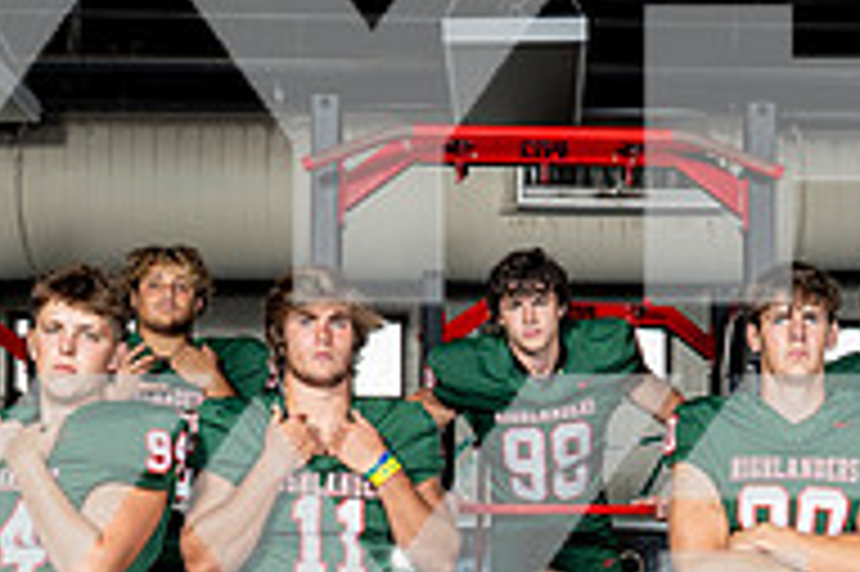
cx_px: 572
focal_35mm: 73
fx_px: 1742
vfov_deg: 18.0
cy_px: 615
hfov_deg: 27.6
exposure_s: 1/250
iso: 640
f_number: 8
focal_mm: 24
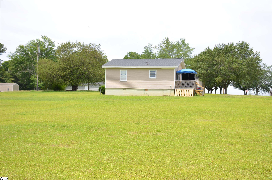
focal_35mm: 48
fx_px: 362
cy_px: 90
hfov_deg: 41.2
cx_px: 136
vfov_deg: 27.9
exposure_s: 1/250
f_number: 9
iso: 100
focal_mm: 32
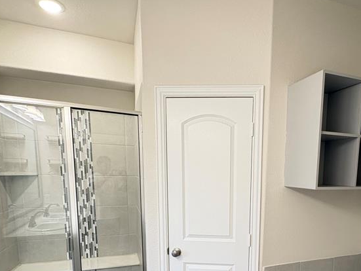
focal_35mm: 26
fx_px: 271
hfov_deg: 66.0
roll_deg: -0.9
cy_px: 213
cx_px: 232
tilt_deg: -9.3
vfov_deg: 50.2
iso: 250
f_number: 2.2
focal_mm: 2.22
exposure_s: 1/60
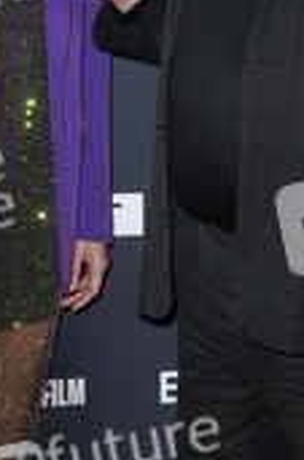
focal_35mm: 129
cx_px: 169
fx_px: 1644
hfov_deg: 10.6
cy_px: 78
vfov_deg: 15.8
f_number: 5
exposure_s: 1/200
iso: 1600
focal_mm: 55
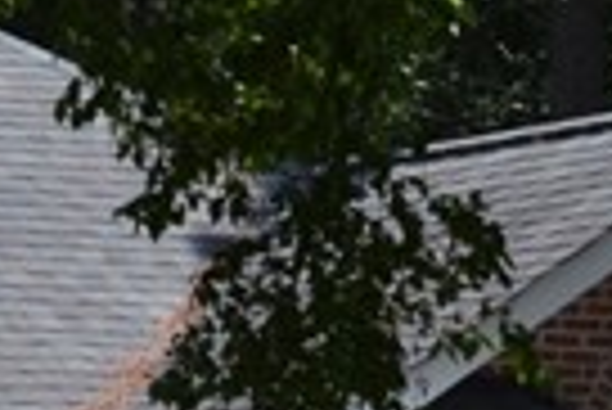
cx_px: -1058
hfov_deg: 6.7
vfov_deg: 4.8
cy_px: 505
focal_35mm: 287
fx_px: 4884
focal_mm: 24
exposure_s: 1/160
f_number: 6.3
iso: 100
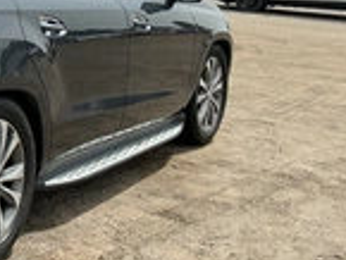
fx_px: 770
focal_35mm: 77
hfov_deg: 22.9
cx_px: -88
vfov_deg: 19.0
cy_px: 60
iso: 25
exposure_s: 1/2141
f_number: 1.8
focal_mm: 3
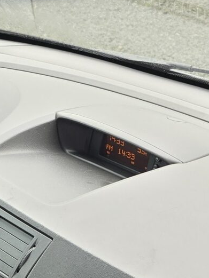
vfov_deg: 15.6
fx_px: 909
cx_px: -92
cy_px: 453
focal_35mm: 113
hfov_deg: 12.5
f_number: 1.7
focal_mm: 6.3
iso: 50
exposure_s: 1/180
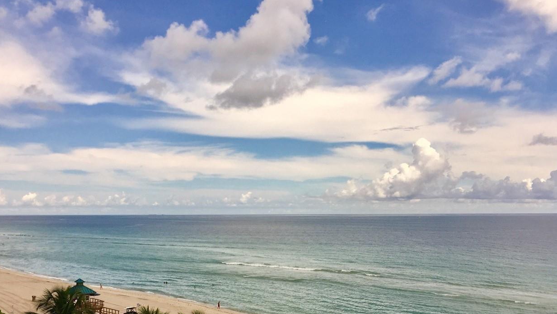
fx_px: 606
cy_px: 249
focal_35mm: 41
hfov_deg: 49.4
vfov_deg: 28.4
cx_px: 286
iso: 32
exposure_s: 1/2639
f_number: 2.2
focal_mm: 4.15
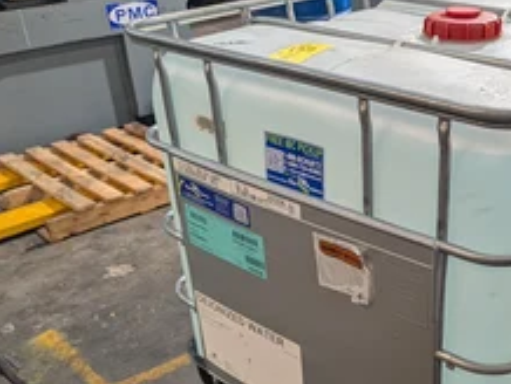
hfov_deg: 41.1
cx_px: 410
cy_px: 270
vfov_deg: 32.5
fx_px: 650
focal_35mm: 44
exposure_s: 1/120
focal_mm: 6.9
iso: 488
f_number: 1.68
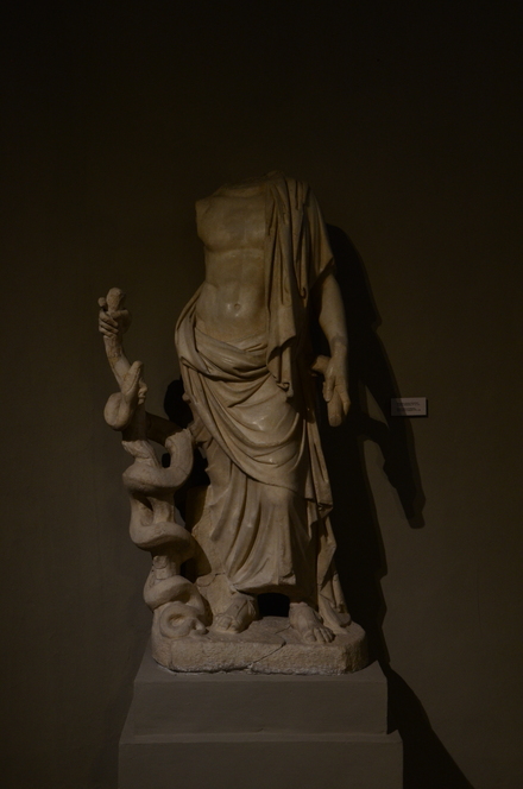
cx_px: 262
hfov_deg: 28.8
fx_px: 1017
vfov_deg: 42.4
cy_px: 394
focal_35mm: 46
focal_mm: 31
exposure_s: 1/30
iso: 1000
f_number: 4
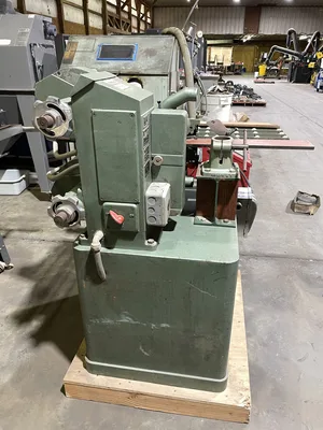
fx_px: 323
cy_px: 215
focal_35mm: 26
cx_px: 162
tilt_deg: -25.0
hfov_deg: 53.1
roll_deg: +0.4
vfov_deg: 67.3
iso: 200
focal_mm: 4.2
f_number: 1.6
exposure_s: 1/60
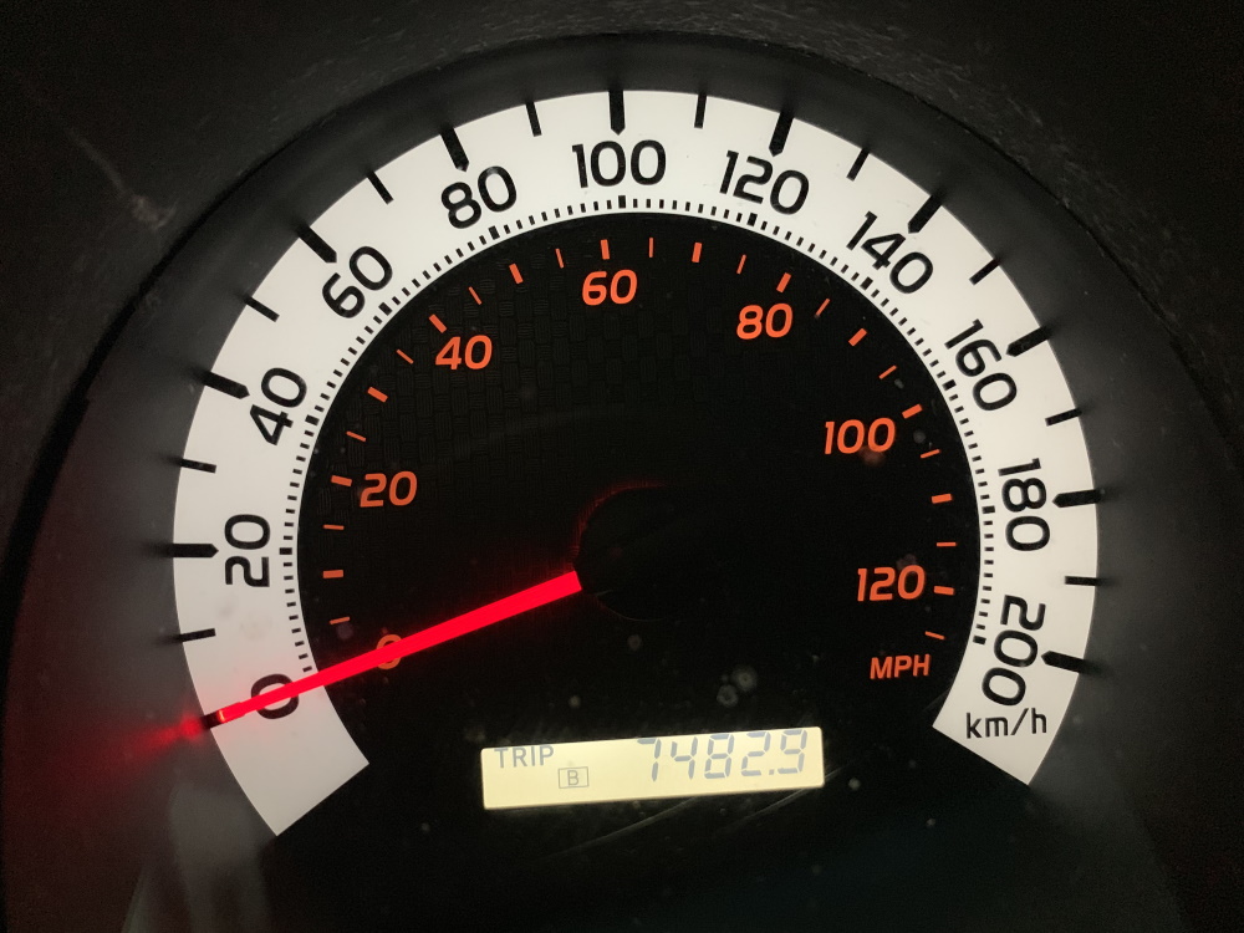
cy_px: 466
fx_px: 934
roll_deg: +2.0
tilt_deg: -22.1
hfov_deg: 67.3
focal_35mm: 26
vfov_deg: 53.1
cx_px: 622
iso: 640
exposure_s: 1/30
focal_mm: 4.25
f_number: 1.8
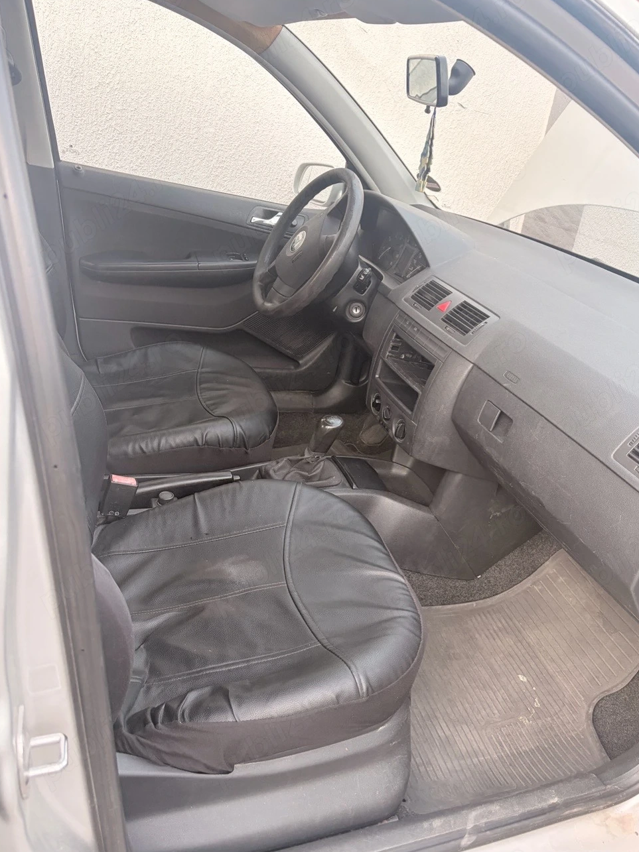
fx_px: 665
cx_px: 327
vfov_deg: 65.3
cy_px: 412
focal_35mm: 27
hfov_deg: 51.3
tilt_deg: -19.4
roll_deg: -8.4
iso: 125
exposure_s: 1/78
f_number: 1.6
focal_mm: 5.96
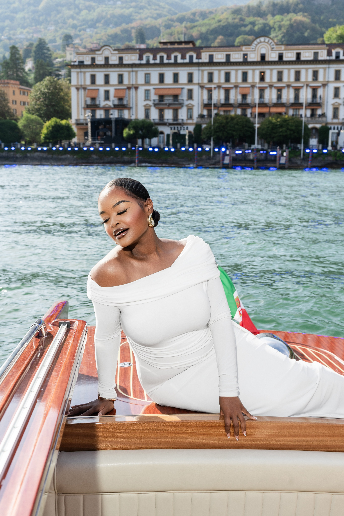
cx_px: 172
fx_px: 545
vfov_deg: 50.7
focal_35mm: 38
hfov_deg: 35.1
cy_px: 258
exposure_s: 1/250
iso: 100
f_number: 7.1
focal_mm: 38
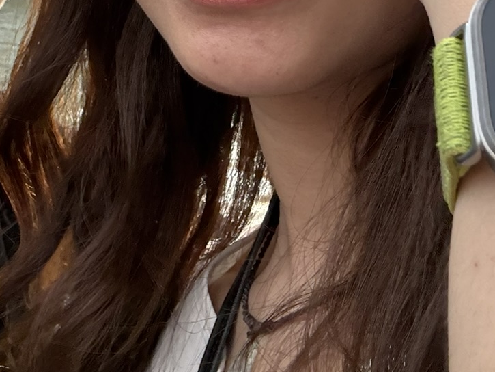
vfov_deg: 20.3
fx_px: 930
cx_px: 142
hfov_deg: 29.5
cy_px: -137
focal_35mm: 65
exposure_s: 1/378
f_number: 1.9
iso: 32
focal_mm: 2.69
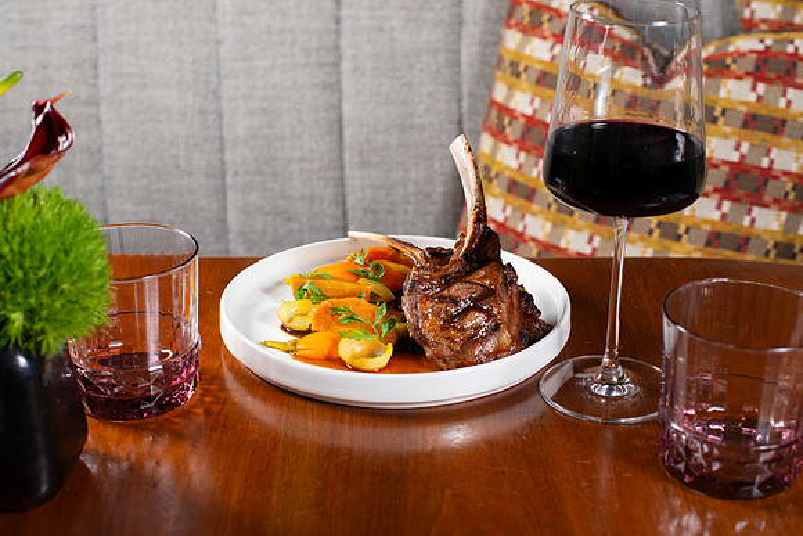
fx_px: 1158
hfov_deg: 38.3
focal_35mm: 52
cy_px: 268
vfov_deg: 26.1
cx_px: 402
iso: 200
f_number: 5.6
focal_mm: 50
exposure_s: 1/200
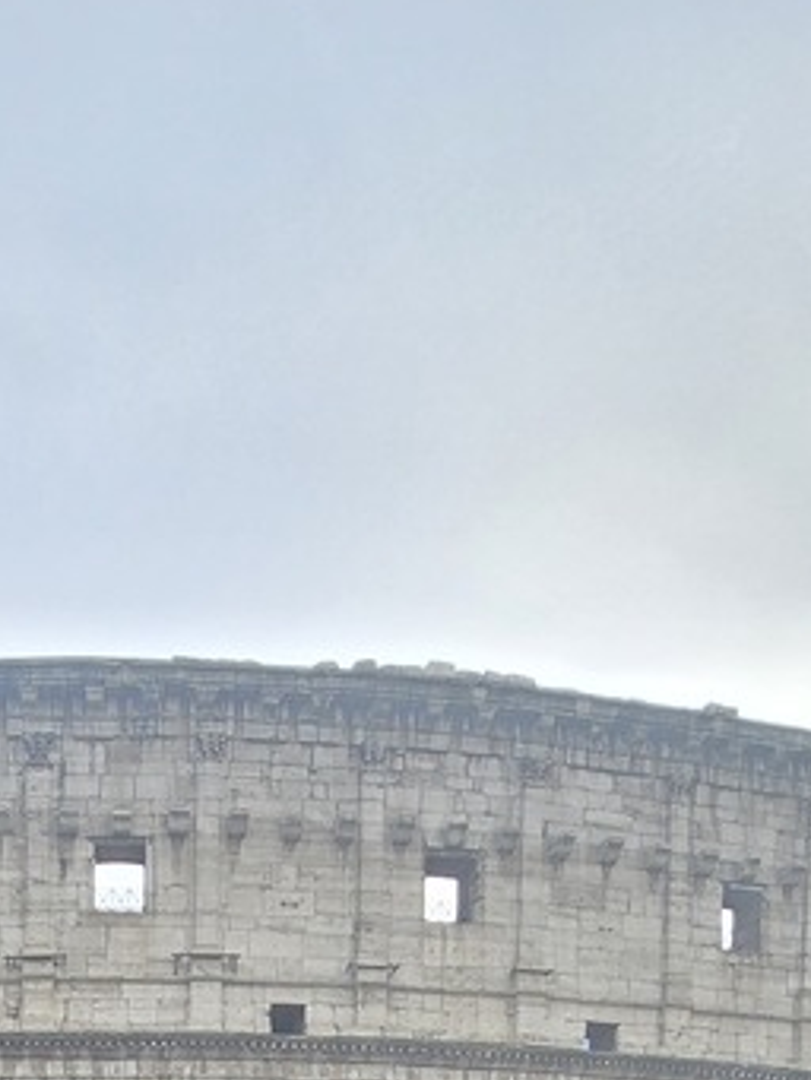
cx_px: 38
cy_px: 1577
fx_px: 1218
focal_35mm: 39
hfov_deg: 34.2
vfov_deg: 30.1
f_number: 2.2
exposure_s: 1/378
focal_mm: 2.2
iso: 50
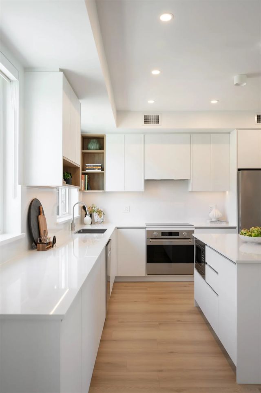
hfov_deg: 44.2
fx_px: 321
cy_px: 196
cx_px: 130
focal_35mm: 30
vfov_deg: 62.8
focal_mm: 29.5
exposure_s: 1/160
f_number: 4
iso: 500
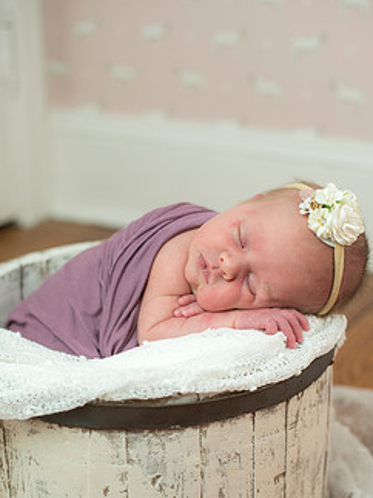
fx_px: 963
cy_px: 339
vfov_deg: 28.8
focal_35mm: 67
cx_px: 216
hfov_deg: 21.9
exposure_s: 1/320
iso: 400
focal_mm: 50
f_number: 2.8
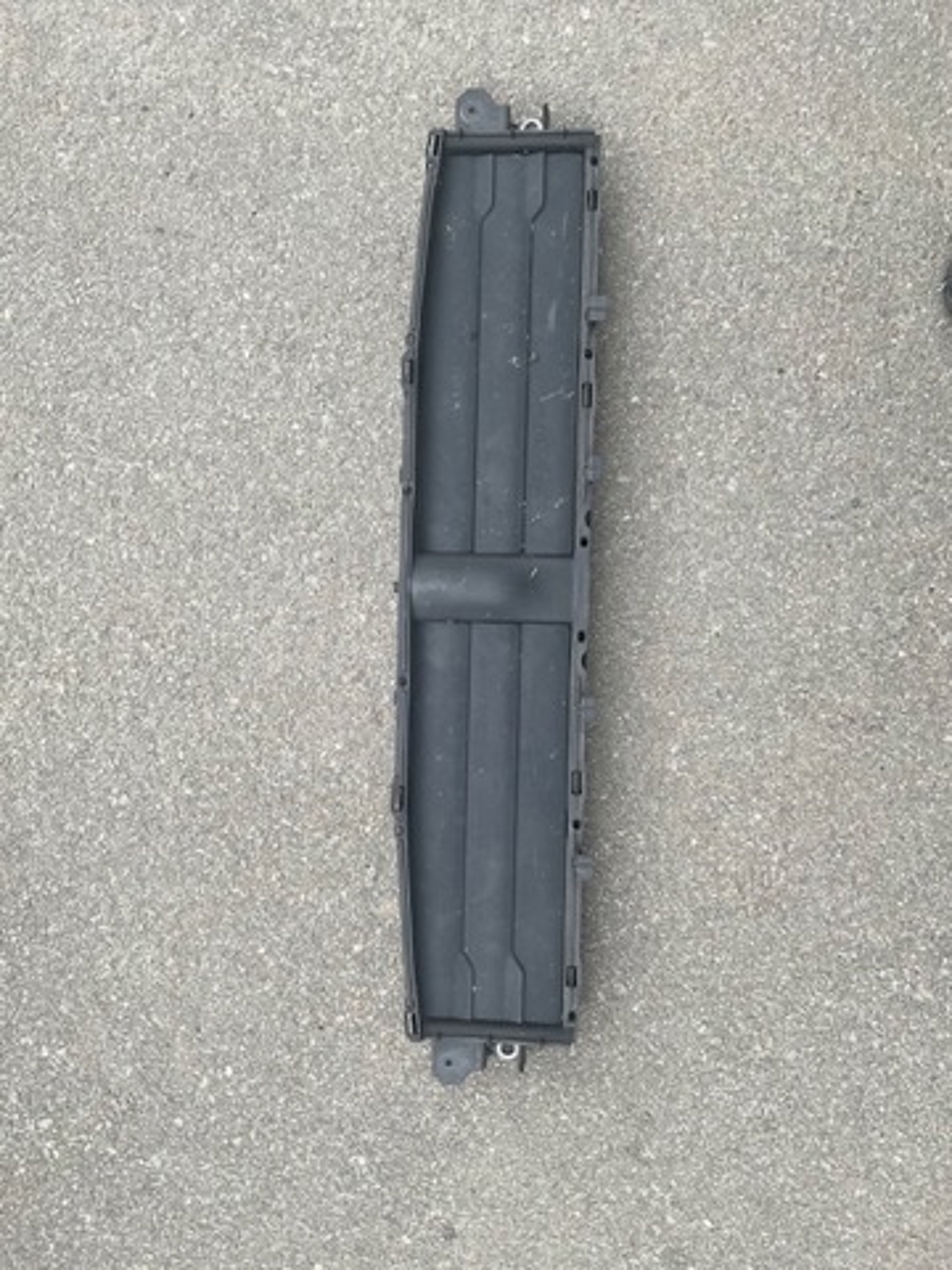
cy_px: 635
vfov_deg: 61.7
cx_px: 476
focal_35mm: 29
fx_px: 1063
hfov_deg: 48.2
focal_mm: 3
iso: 25
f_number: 1.8
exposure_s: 1/122
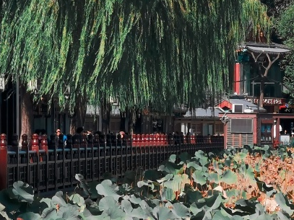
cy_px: 155
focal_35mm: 398
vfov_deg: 3.7
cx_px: 397
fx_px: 3379
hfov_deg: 5.0
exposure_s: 1/625
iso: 50
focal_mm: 14.46
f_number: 3.4
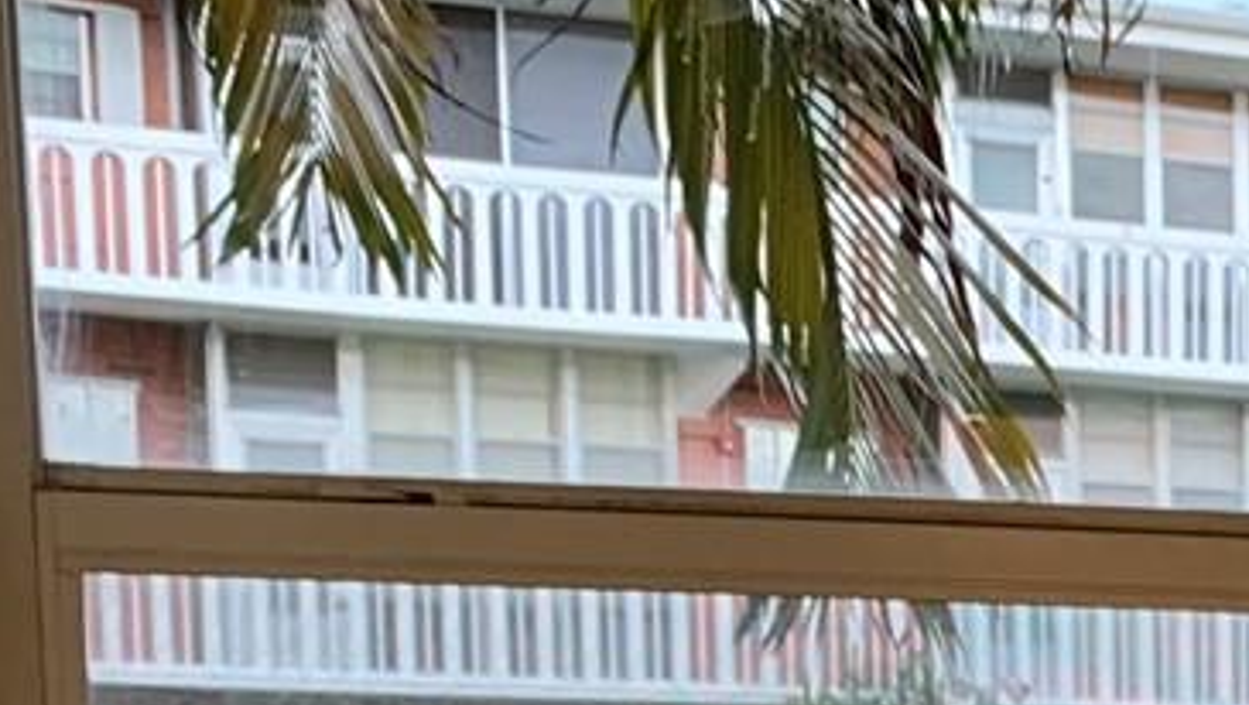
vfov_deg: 9.1
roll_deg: -1.3
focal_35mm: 124
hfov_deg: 15.4
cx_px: 2101
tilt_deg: -8.3
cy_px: 1499
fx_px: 4110
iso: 125
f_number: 1.8
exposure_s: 1/60
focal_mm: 4.25
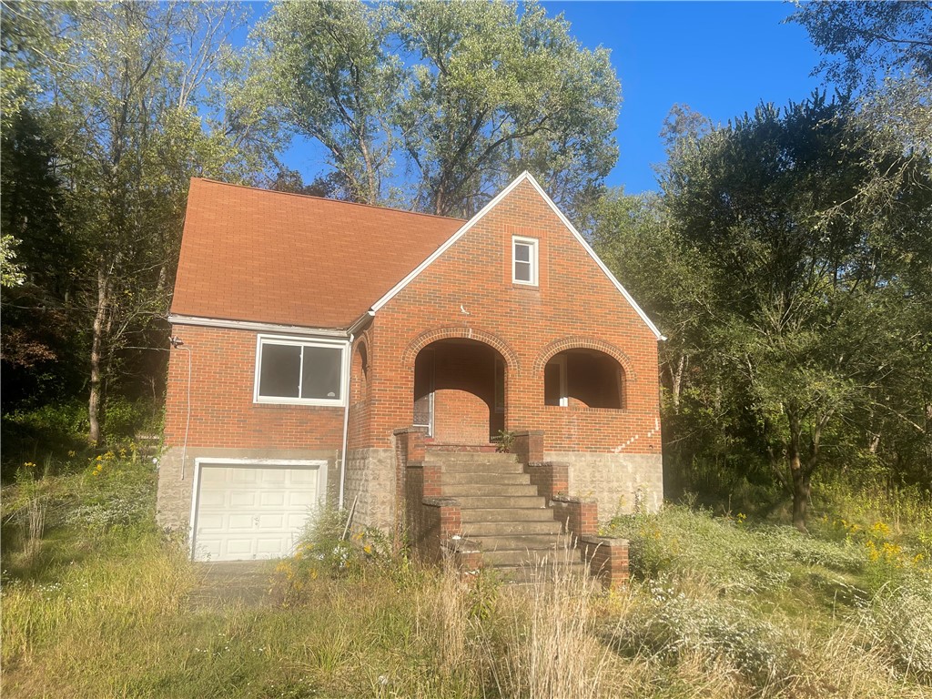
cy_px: 350
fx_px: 673
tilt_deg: +9.7
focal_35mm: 25
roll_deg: -1.3
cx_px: 466
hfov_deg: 69.4
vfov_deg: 54.9
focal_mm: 5.1
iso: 32
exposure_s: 1/2545
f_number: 1.6
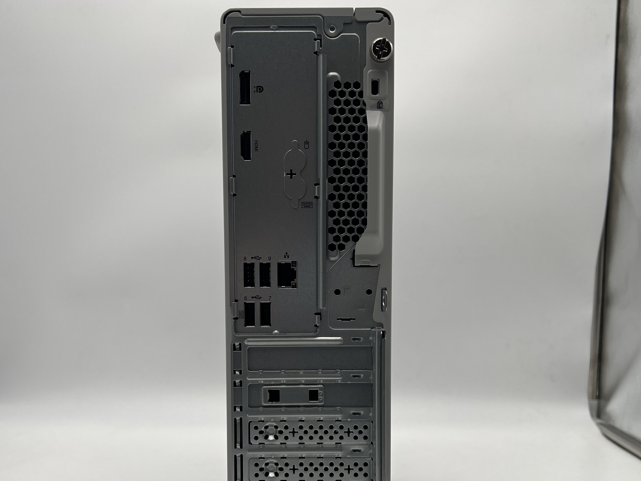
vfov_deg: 38.3
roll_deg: -0.4
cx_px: 294
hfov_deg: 50.1
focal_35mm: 37
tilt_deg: -6.0
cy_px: 316
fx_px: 685
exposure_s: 1/1019
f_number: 1.5
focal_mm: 5.7
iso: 50
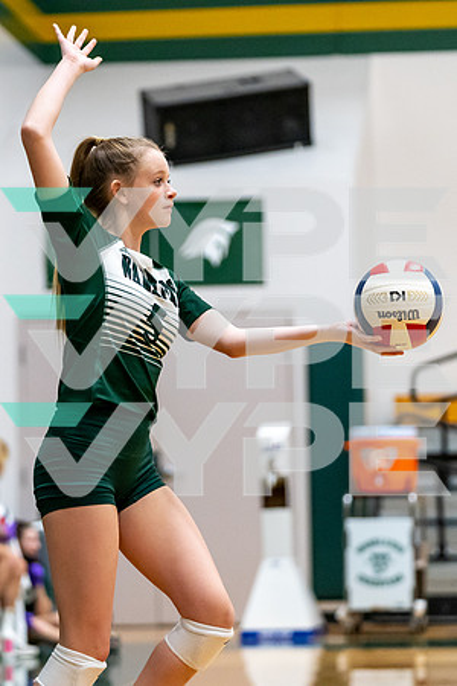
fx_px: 2942
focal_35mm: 155
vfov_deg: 13.3
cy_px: 343
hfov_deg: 8.9
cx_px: 137
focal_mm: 103
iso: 3200
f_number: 2.8
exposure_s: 1/1250
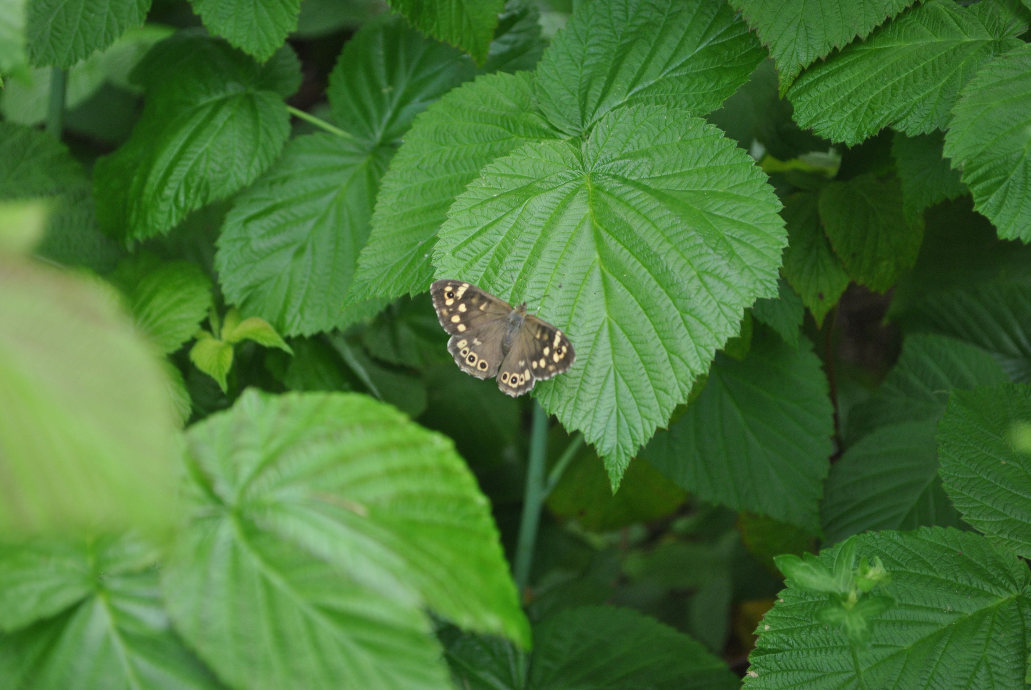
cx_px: 516
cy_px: 345
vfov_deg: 16.6
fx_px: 2366
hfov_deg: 24.6
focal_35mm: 82
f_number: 5.6
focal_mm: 55
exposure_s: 1/80
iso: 200
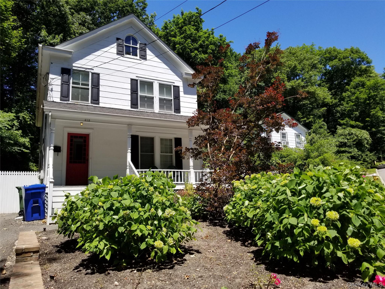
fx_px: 289
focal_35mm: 26
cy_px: 144
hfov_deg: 67.3
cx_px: 192
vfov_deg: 53.1
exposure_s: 1/1764
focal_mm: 4.3
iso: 50
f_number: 1.7
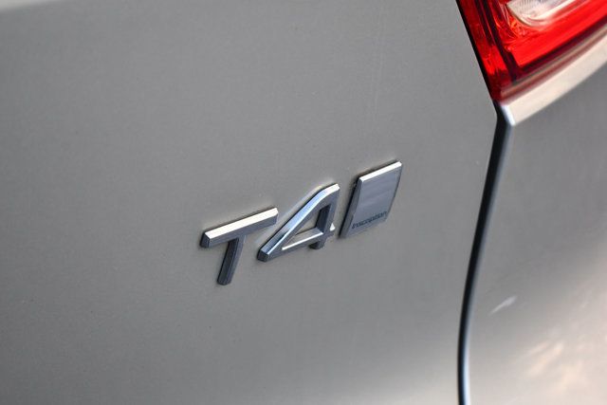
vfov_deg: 16.7
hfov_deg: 24.8
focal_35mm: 82
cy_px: 202
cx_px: 304
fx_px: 1383
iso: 500
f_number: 5.6
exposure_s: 1/250
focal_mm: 55
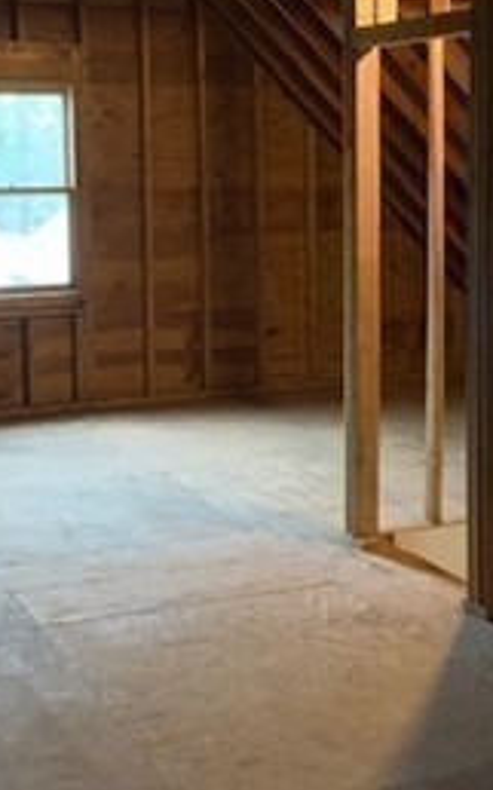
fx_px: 1377
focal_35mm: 64
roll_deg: +0.7
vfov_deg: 31.9
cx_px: 266
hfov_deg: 20.3
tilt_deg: -6.8
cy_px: 303
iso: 640
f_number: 1.8
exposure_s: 1/30
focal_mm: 4.25
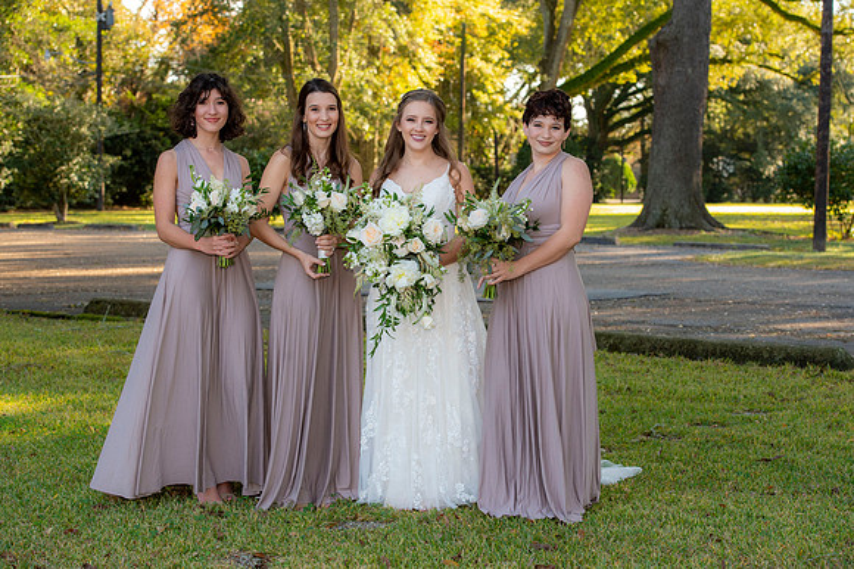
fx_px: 1660
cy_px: 284
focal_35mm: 70
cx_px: 427
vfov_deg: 19.4
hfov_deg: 28.9
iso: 1250
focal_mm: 70
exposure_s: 1/400
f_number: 6.3
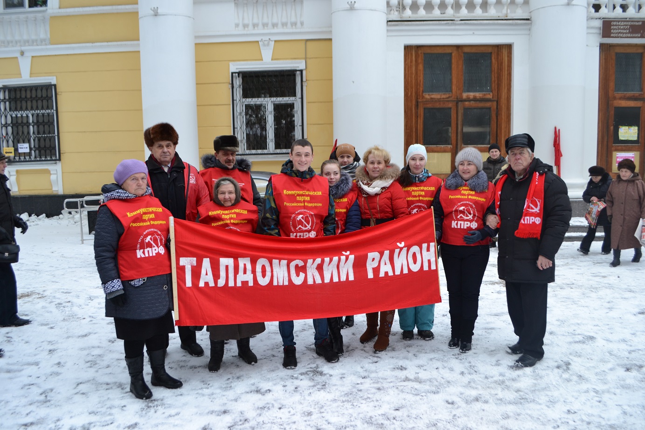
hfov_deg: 61.9
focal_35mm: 30
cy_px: 215
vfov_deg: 43.6
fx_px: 537
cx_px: 322
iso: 180
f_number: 5.6
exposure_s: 1/125
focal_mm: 20
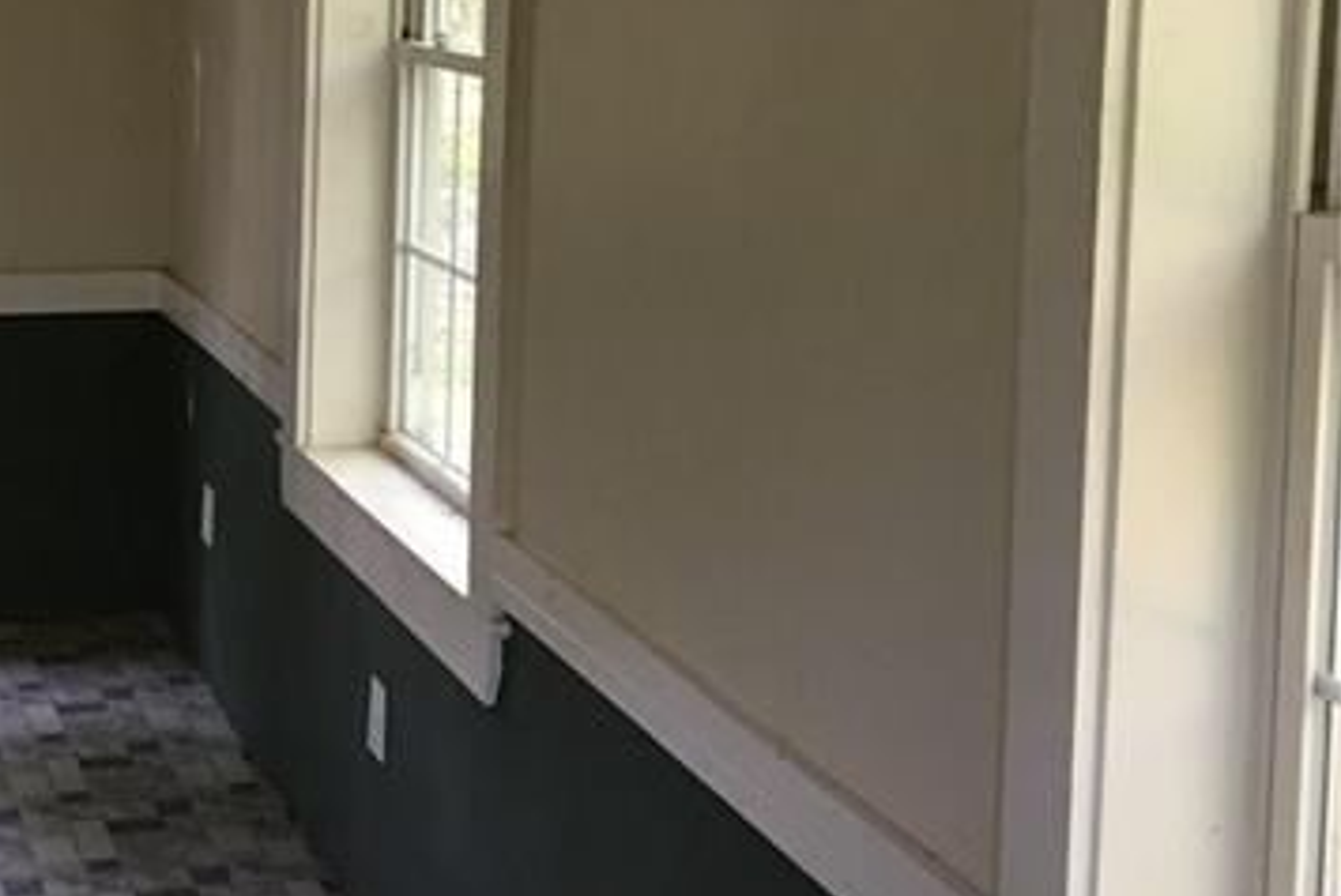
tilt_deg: -2.9
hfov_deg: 30.2
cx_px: 260
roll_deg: -1.4
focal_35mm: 65
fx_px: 2423
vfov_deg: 20.6
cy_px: 98
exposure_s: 1/15
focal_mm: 4.15
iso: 64
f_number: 2.2
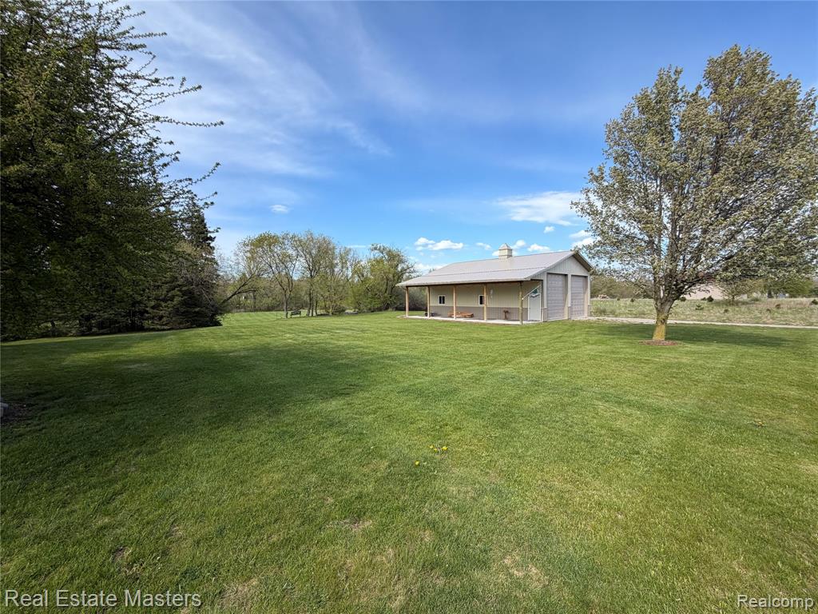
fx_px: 331
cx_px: 409
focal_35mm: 14
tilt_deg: -2.4
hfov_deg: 102.1
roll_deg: +1.2
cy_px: 307
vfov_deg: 85.7
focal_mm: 2.22
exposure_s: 1/770
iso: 32
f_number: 2.2
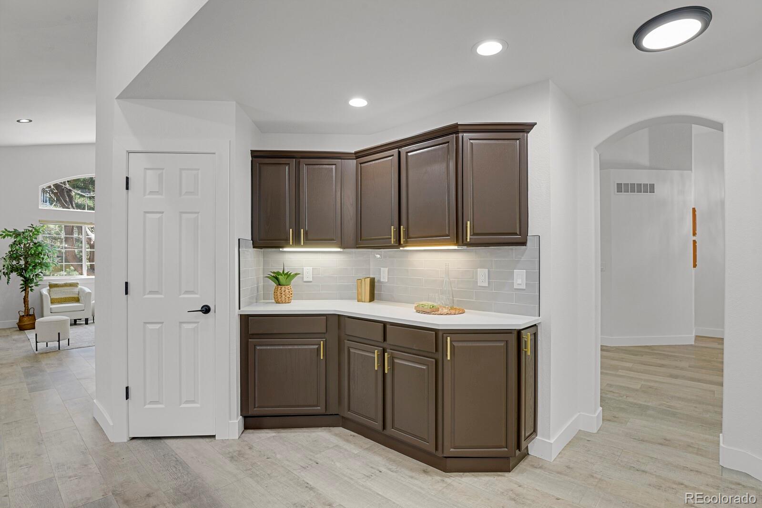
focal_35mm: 17
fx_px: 360
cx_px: 381
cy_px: 254
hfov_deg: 93.3
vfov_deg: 70.4
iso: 250
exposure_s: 2.5
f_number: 8
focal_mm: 17
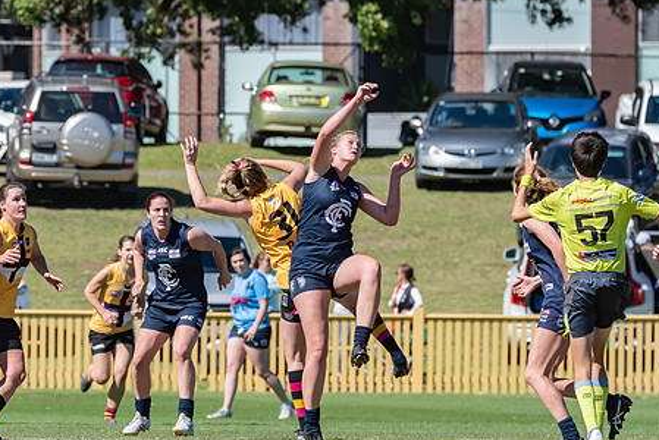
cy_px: 177
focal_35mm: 620
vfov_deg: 2.2
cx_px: 272
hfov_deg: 3.3
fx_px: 11356
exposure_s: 1/2500
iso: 800
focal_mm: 320
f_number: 10
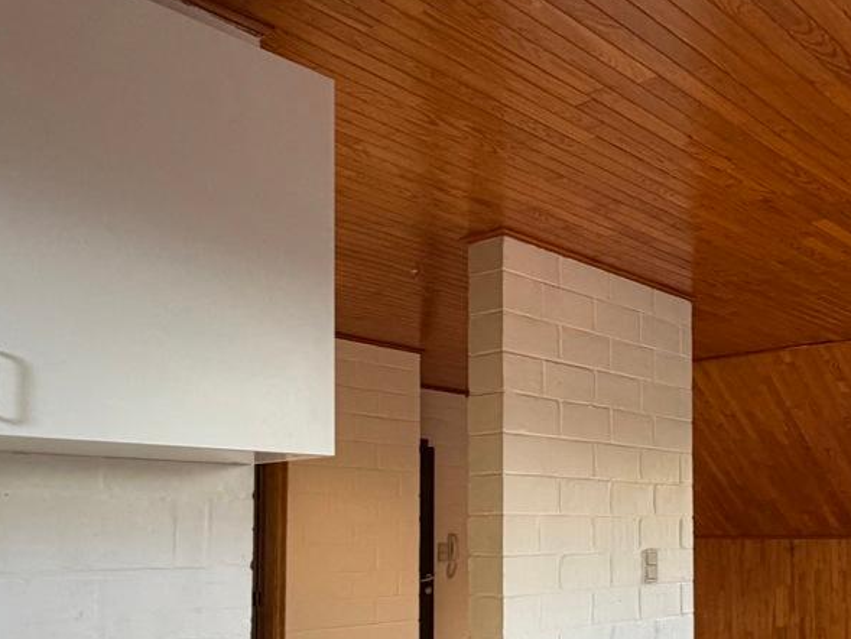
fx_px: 934
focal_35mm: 38
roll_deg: +0.4
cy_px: 502
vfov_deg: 36.6
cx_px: 702
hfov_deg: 46.0
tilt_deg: +2.2
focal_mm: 2.22
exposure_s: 1/121
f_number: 2.2
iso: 250
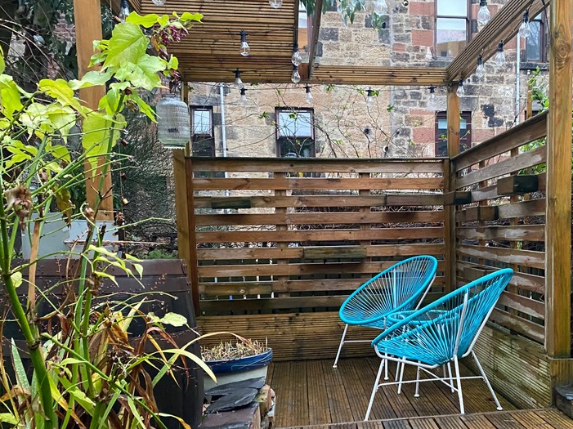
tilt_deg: -6.7
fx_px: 629
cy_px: 299
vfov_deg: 37.1
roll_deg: +0.3
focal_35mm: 38
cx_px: 408
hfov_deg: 47.7
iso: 500
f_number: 1.8
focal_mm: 4.25
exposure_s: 1/49
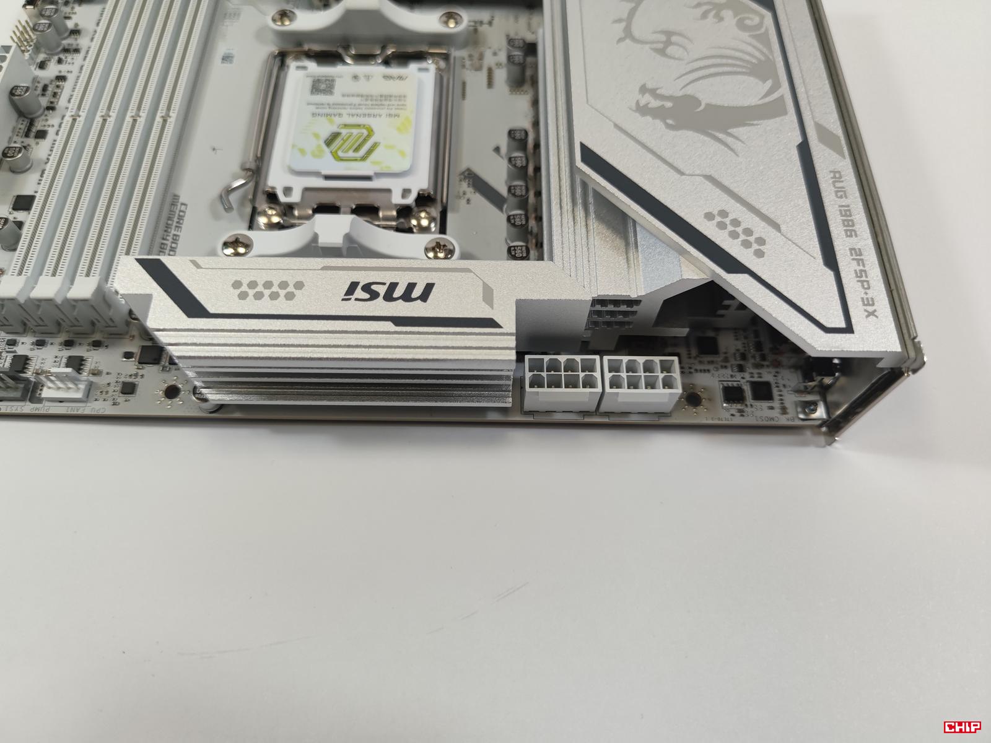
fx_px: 716
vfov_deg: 54.9
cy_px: 372
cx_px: 496
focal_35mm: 25
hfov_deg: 69.4
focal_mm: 6.78
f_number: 1.85
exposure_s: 1/100
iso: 91
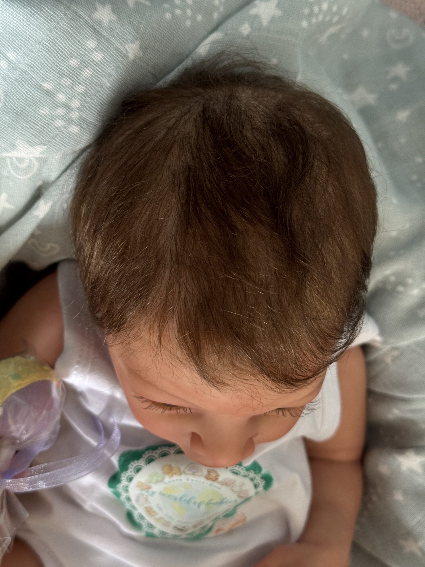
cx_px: 212
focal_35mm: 48
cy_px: 284
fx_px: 786
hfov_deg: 30.3
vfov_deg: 39.7
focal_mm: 6.76
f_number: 1.78
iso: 250
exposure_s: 1/40
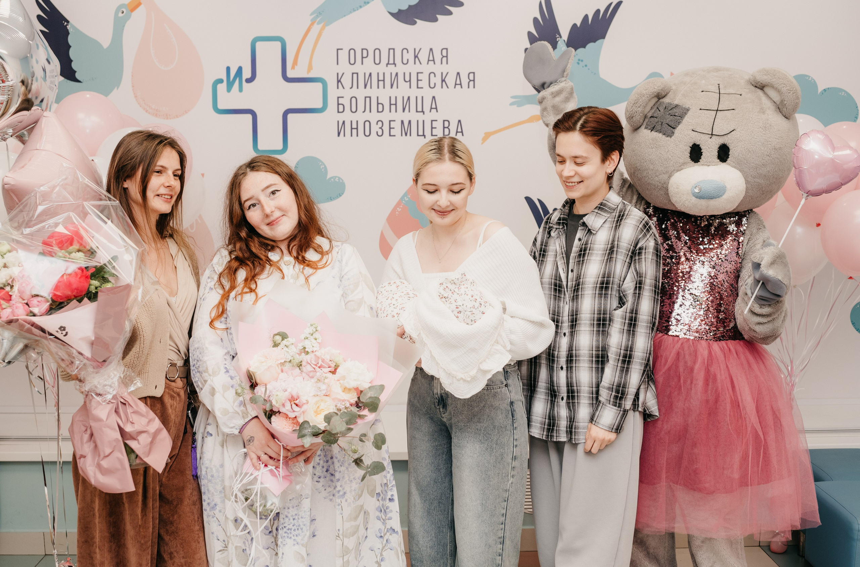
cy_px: 303
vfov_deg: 33.5
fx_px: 943
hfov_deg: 49.0
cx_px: 411
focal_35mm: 40
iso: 400
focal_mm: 35
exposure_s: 1/160
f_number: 4
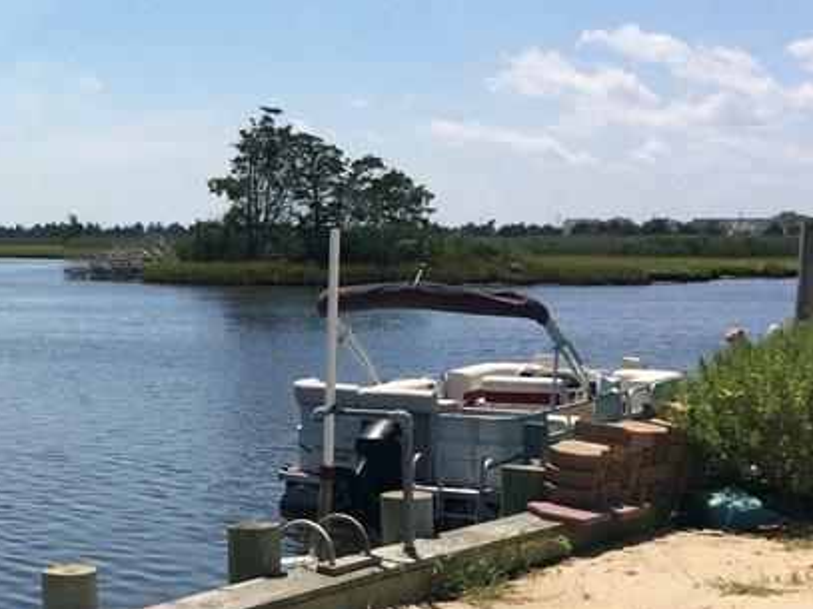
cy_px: 317
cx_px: -48
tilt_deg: -2.4
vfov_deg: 20.2
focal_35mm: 73
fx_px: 1714
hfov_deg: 25.1
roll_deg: -1.1
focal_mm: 4.15
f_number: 2.2
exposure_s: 1/3731
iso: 32
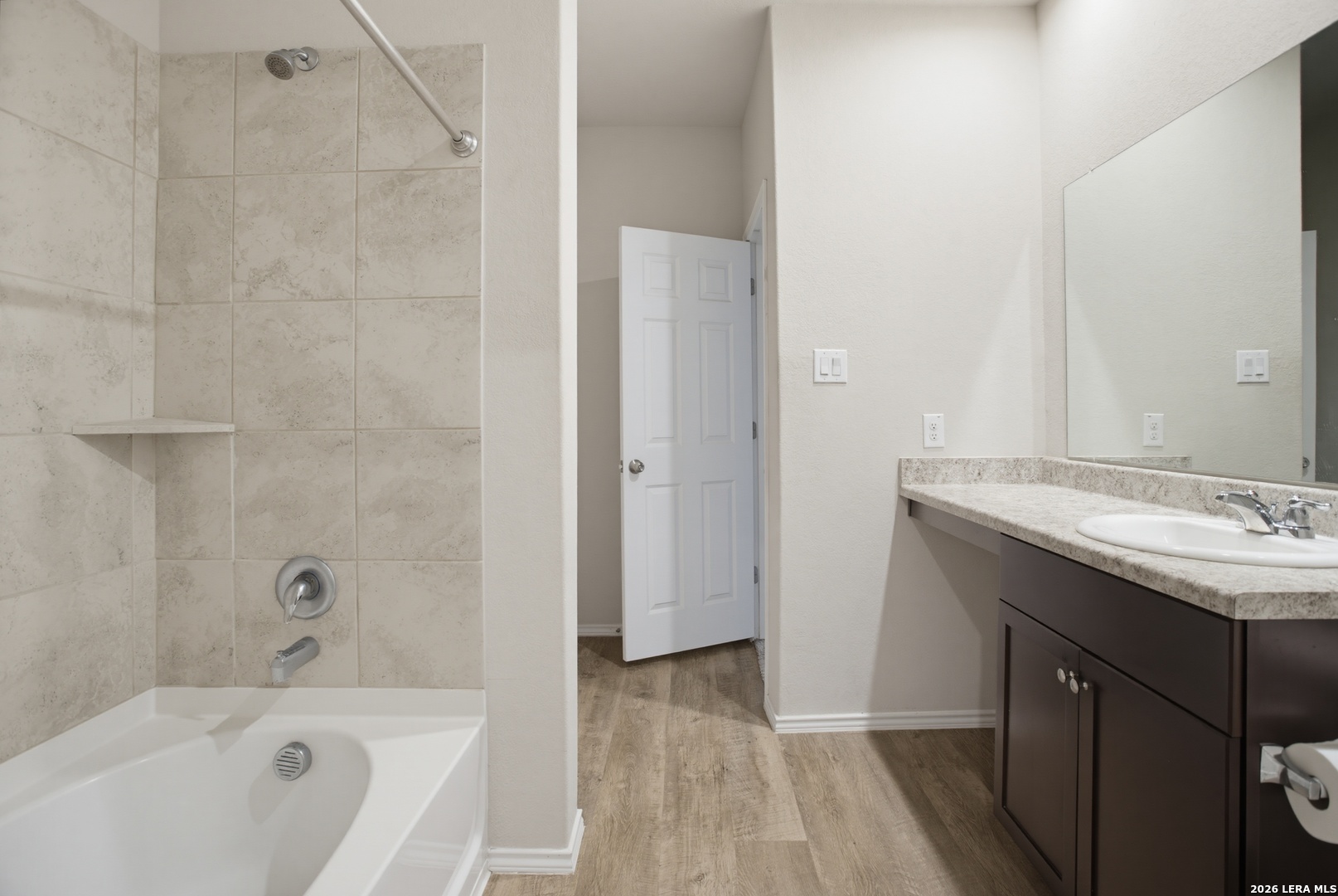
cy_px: 448
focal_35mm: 17
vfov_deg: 70.6
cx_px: 669
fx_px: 633
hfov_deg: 93.2
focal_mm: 17
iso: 320
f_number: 7.1
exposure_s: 1/1.67
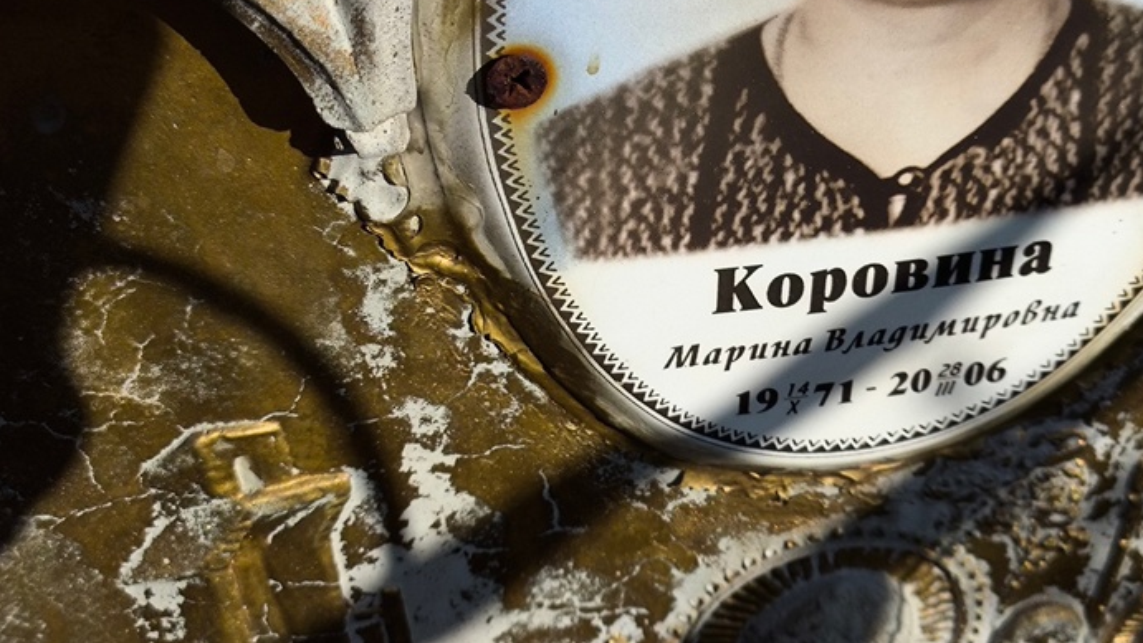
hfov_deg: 33.3
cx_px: 648
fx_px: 1910
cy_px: 260
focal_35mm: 63
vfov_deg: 19.1
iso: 50
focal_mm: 4.71
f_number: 1.7
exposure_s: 1/1410
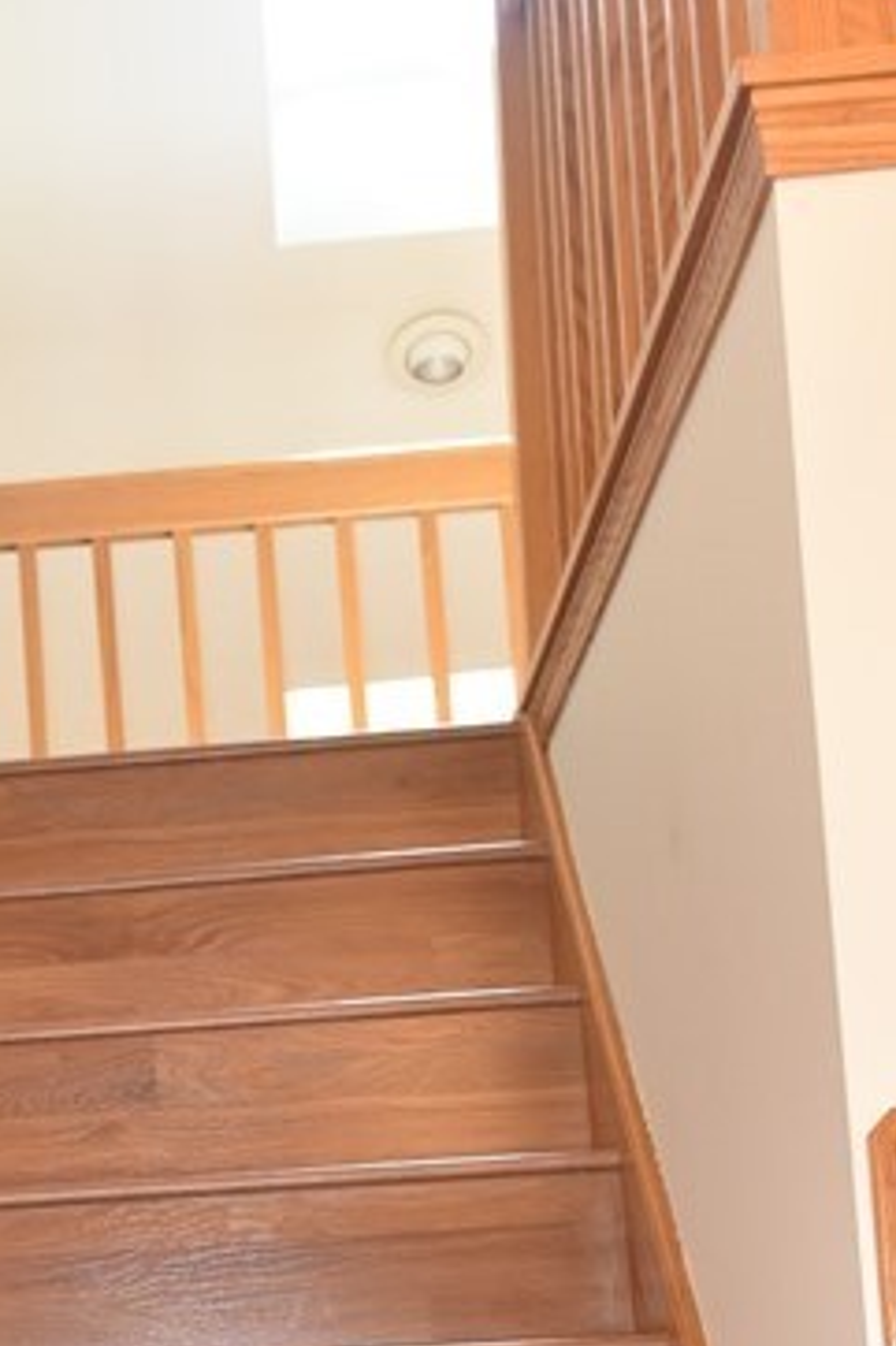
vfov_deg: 20.0
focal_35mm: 99
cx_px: -97
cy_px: 1357
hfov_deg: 13.5
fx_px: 3699
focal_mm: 22
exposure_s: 1/125
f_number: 5.6
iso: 800
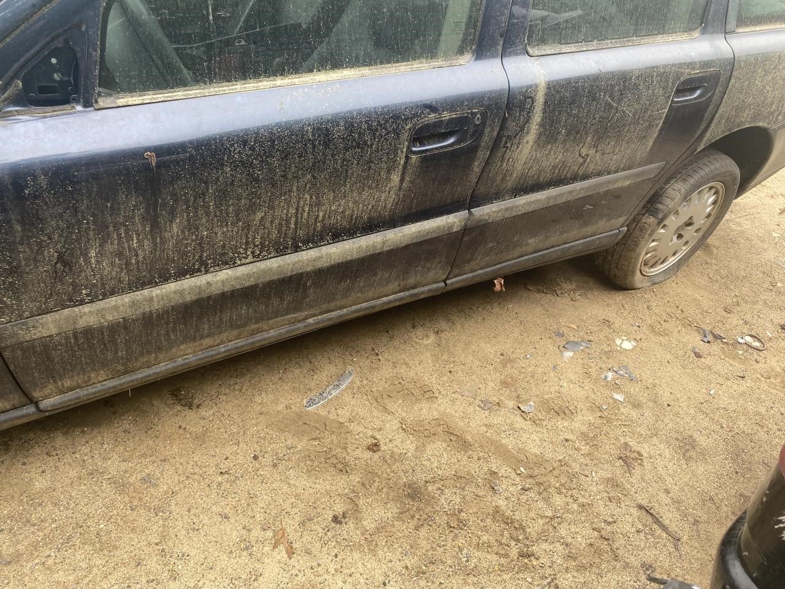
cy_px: 294
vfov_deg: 53.1
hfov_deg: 67.3
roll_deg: -9.4
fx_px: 590
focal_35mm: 26
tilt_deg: -35.3
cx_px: 392
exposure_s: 1/124
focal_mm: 4.25
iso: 32
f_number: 1.8
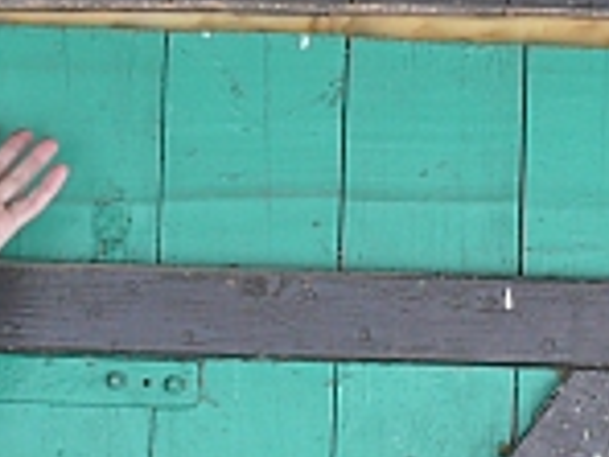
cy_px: 389
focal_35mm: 165
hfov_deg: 11.9
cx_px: 132
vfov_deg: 9.0
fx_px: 2903
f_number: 2.8
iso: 125
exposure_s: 1/30
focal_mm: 7.4
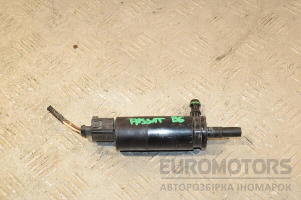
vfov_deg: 18.2
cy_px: 100
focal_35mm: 75
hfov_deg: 27.0
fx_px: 627
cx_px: 150
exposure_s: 1/200
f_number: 6.3
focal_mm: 50
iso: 800
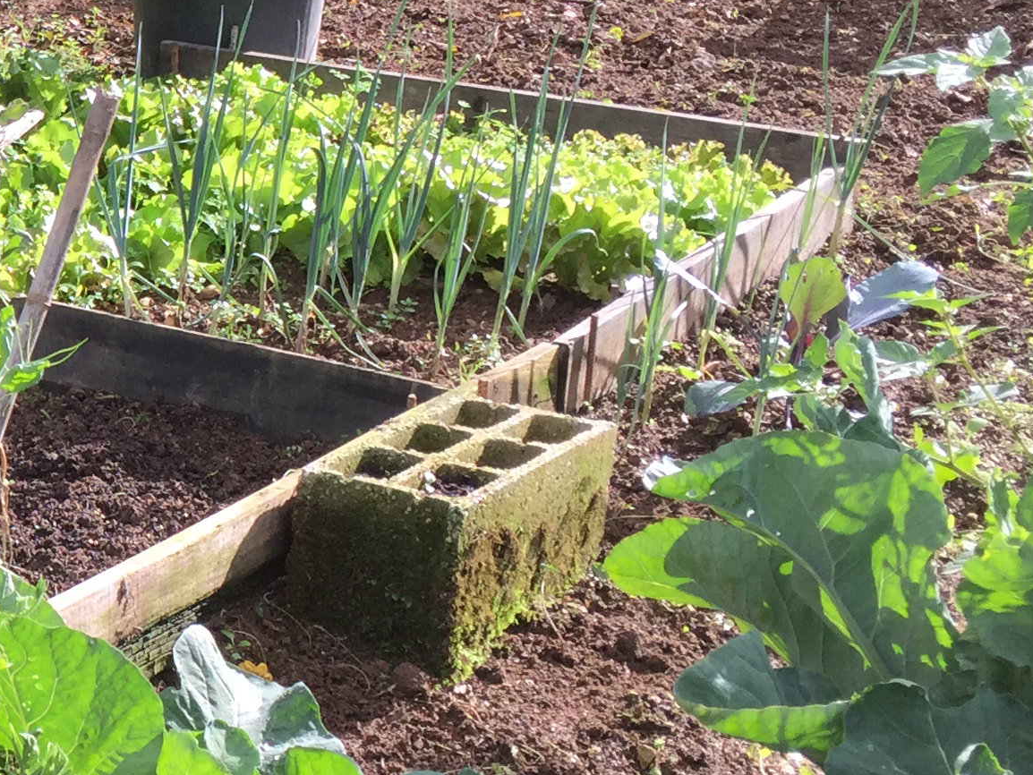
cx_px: -338
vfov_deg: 18.0
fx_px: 2448
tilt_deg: -14.5
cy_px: 361
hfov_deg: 21.4
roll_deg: -4.2
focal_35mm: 82
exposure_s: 1/659
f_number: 2.2
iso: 32
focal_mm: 4.15
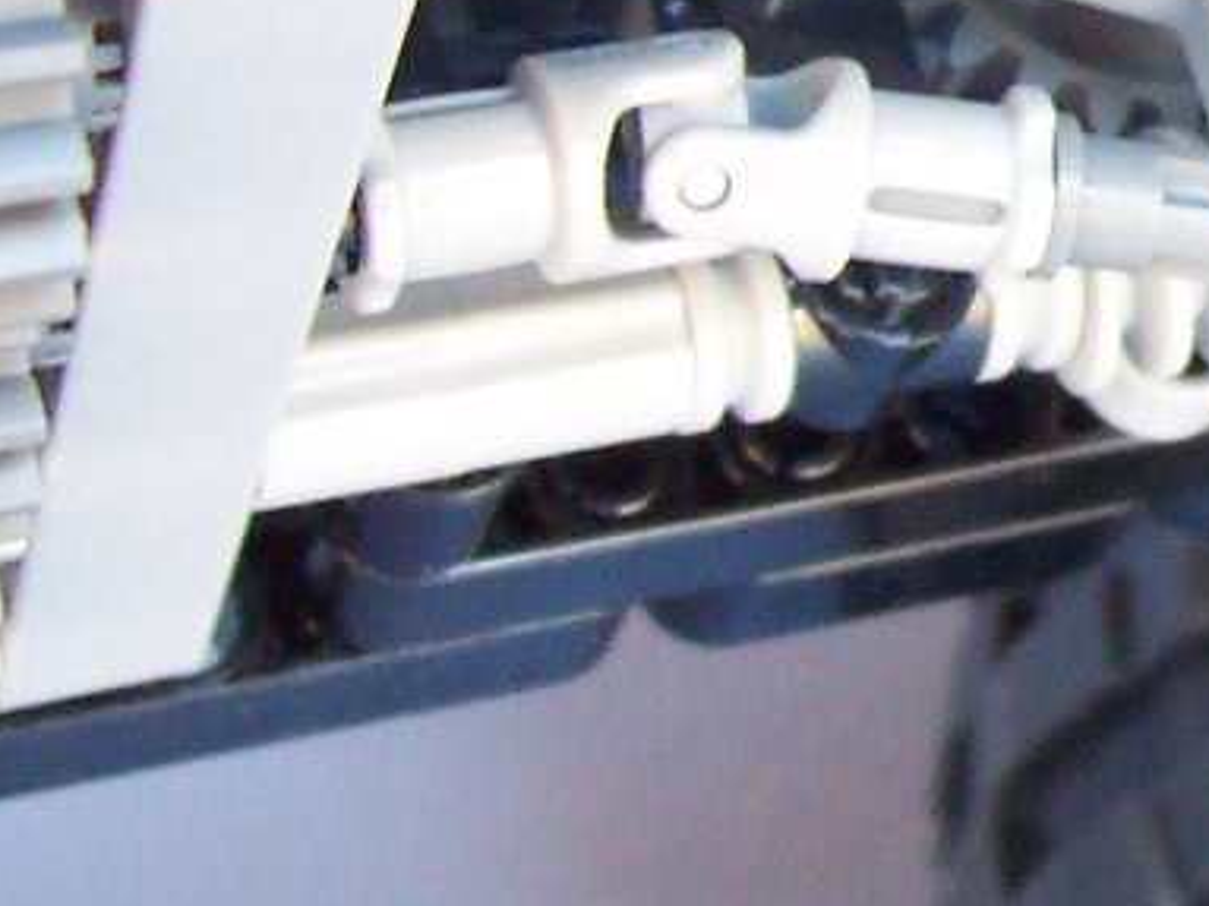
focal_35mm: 116
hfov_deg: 16.0
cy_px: -38
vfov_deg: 12.6
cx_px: 1632
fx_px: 4050
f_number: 2.8
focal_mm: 5.6
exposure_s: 1/30
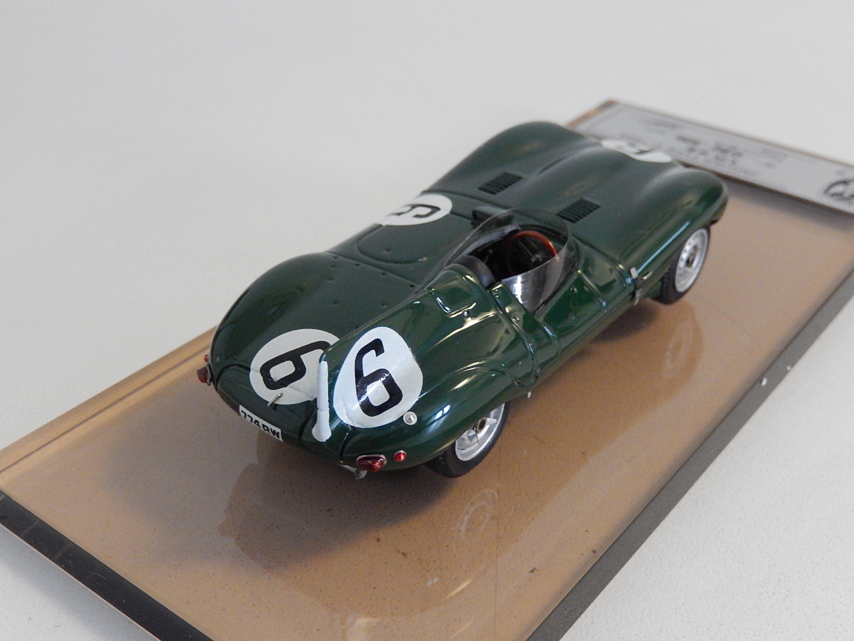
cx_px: 427
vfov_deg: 32.2
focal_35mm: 45
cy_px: 320
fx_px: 1110
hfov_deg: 42.1
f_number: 4.3
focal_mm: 8.1
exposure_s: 1/5
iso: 800
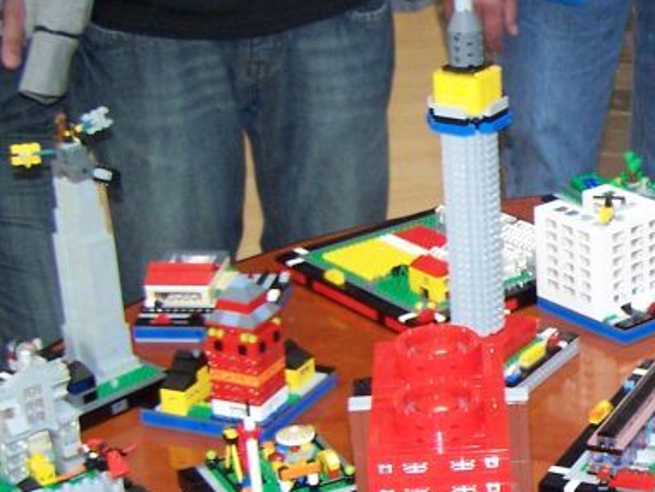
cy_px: 389
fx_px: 1931
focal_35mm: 102
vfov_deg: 14.4
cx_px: 825
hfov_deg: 18.1
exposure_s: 1/60
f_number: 2.8
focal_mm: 6.3
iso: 140
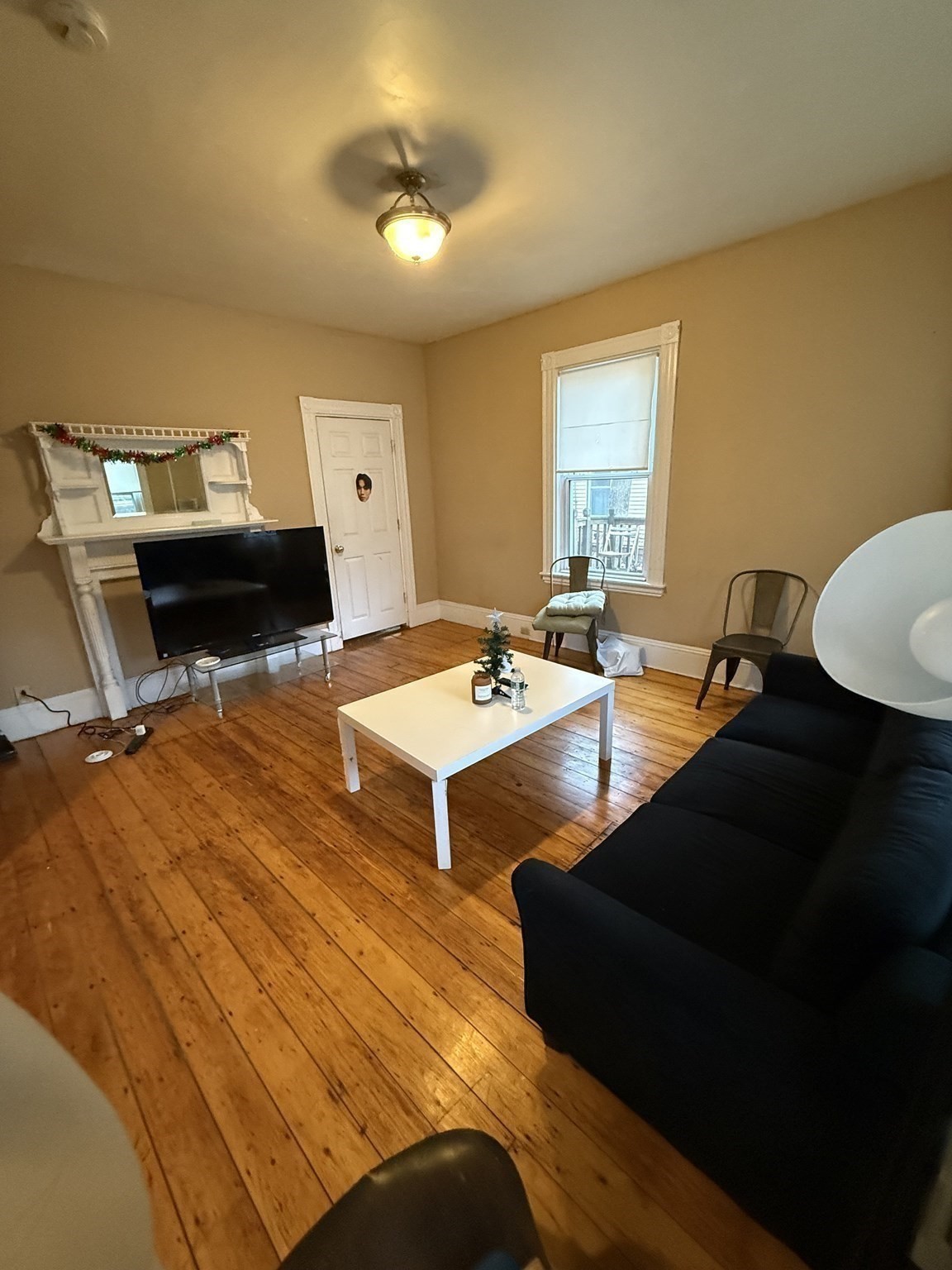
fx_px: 513
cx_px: 476
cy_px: 635
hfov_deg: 85.7
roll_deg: +2.2
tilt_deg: -16.3
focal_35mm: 14
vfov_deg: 102.1
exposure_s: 1/60
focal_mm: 2.22
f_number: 2.2
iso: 800
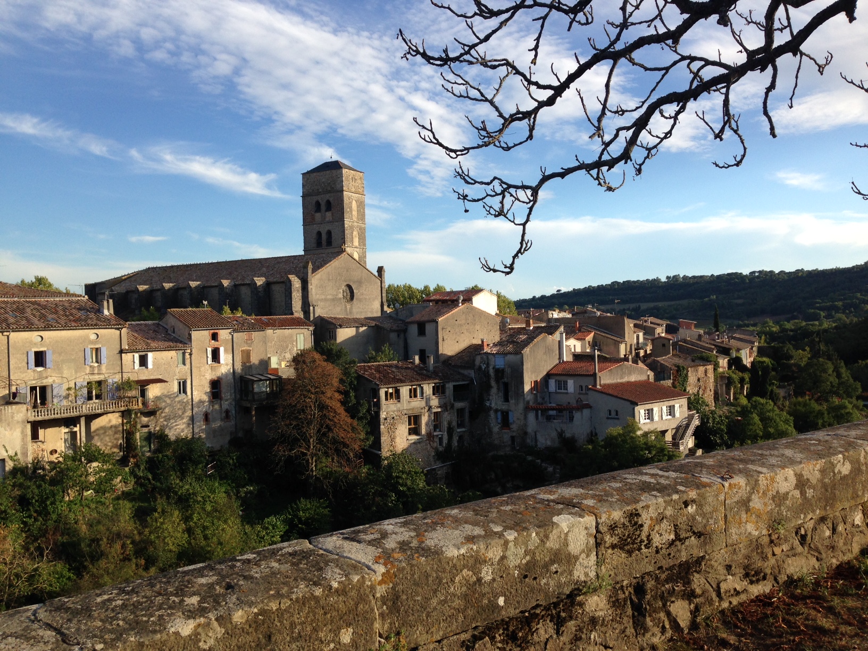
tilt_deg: -0.4
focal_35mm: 33
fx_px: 827
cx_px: 434
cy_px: 326
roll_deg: +1.2
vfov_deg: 42.9
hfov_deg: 55.4
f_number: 2.4
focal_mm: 4.12
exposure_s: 1/889
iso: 50
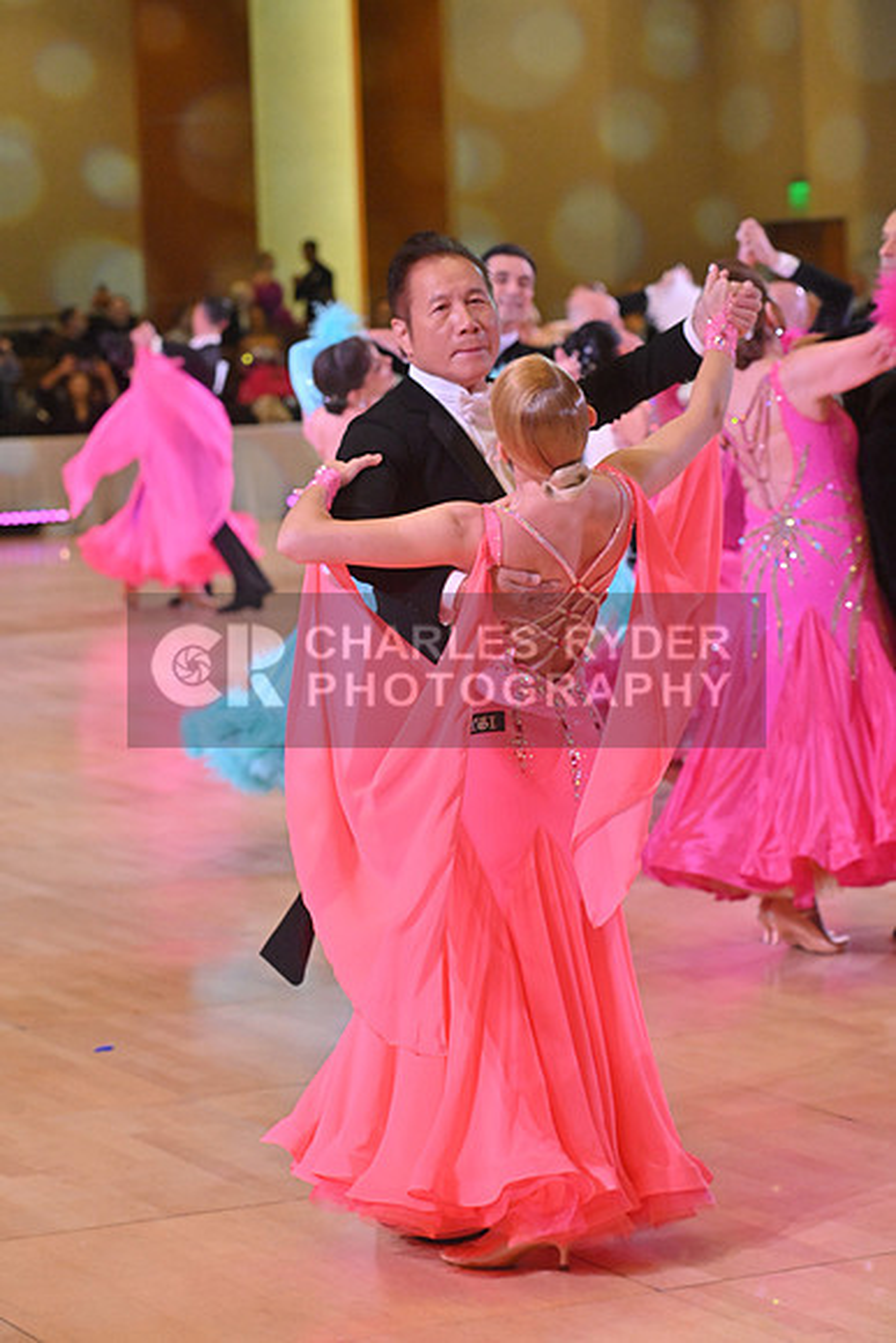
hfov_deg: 13.4
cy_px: 672
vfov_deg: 20.0
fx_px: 3805
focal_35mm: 102
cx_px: 448
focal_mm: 102
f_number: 5.6
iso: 4000
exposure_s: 1/400
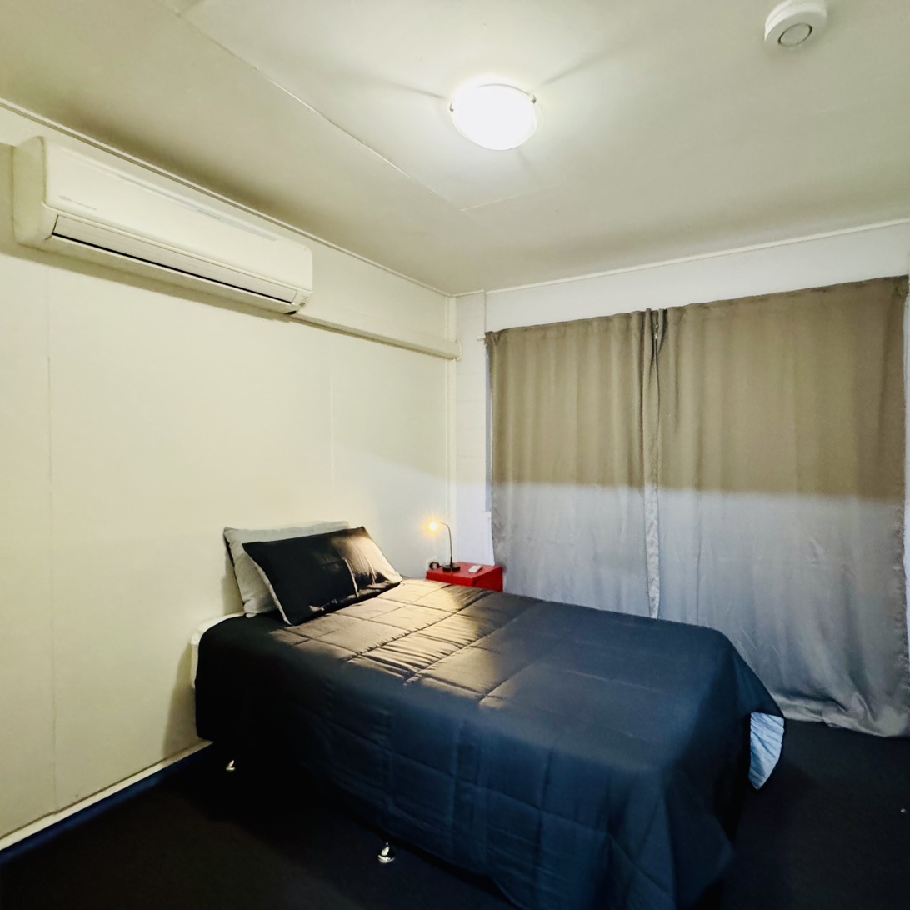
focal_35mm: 17
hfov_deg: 83.3
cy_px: 460
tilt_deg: -2.1
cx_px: 530
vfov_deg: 84.0
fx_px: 506
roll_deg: +0.1
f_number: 2.2
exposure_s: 1/50
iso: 1250
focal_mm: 2.22
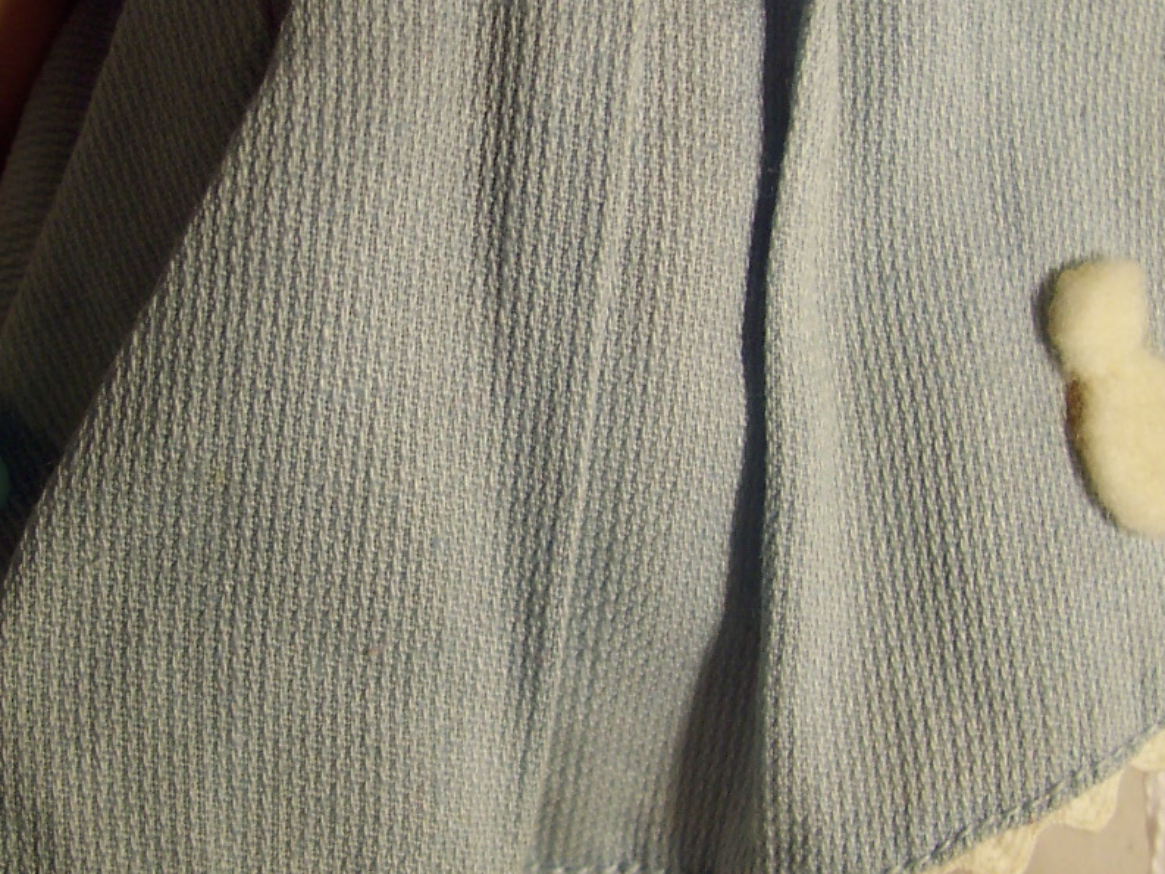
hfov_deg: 34.1
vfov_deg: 26.1
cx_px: 426
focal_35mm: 56
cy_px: 389
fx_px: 1885
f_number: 2.8
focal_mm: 5.6
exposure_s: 1/125
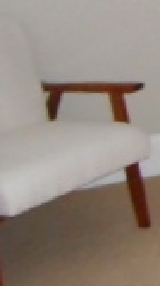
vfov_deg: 19.2
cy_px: -55
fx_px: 794
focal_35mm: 105
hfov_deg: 9.4
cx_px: 454
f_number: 3.7
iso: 720
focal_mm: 4.5
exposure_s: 1/25
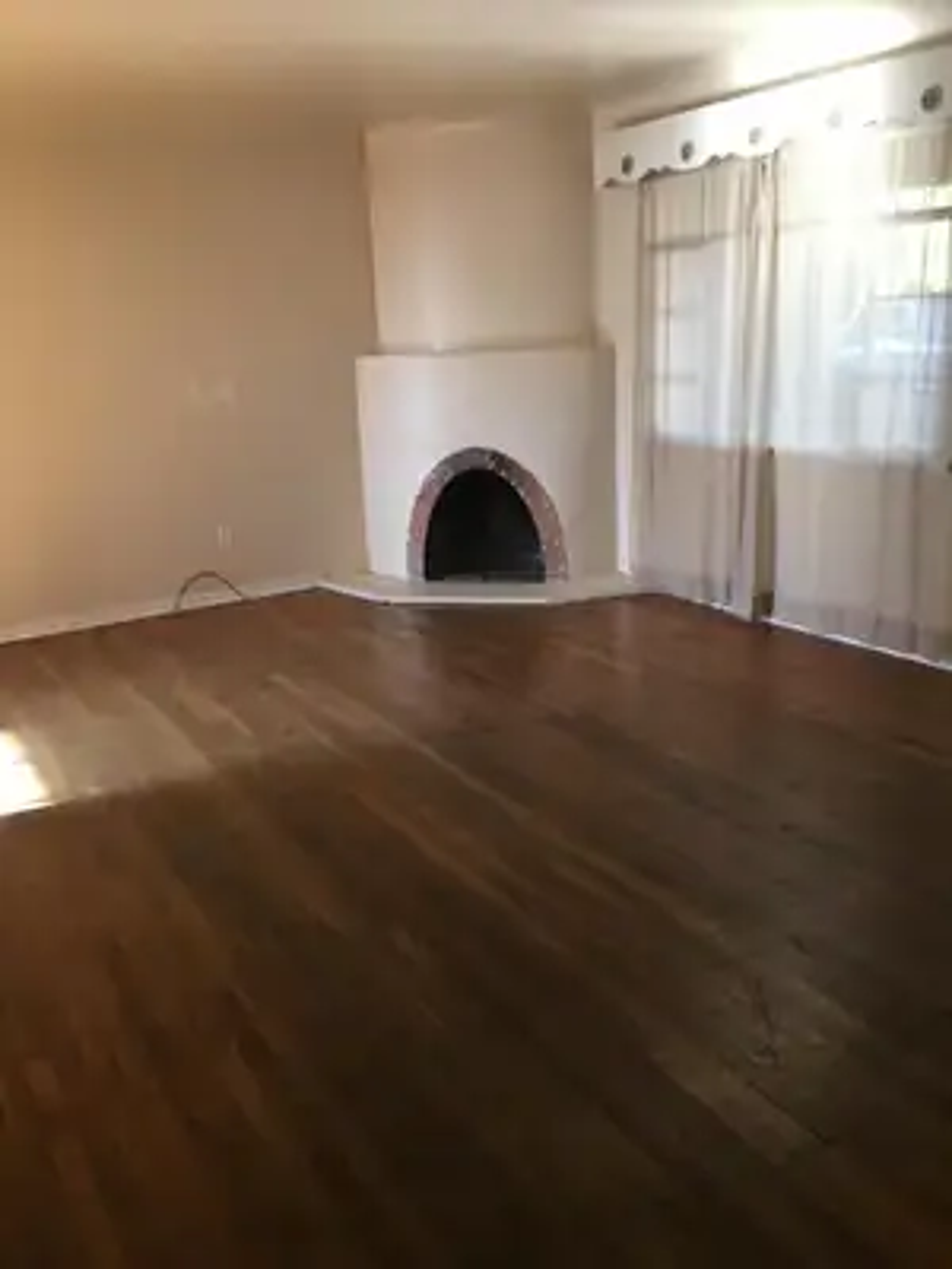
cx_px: 476
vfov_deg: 61.7
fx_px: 1063
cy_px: 634
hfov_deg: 48.2
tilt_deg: -17.3
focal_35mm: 29
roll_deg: +3.3
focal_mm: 4.15
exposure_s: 1/30
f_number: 2.2
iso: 40
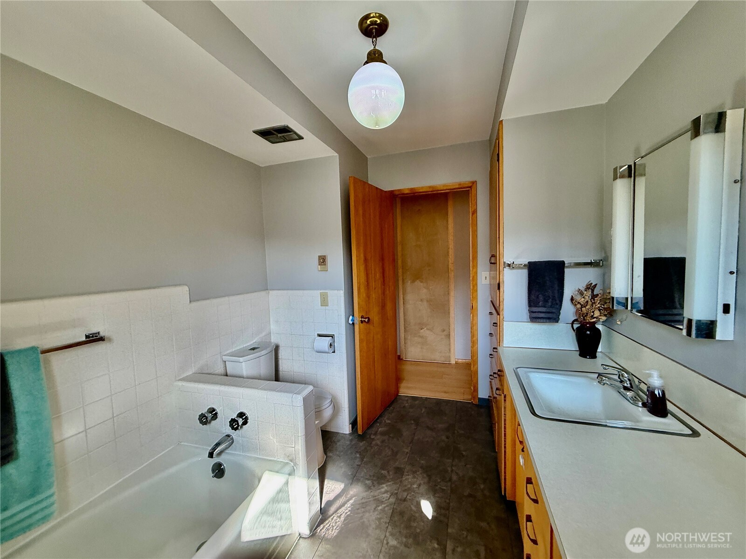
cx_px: 373
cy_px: 280
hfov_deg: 102.1
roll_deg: +1.8
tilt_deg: -4.2
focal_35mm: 14
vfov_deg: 85.7
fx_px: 302
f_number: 2.2
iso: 160
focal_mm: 2.22
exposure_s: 1/120
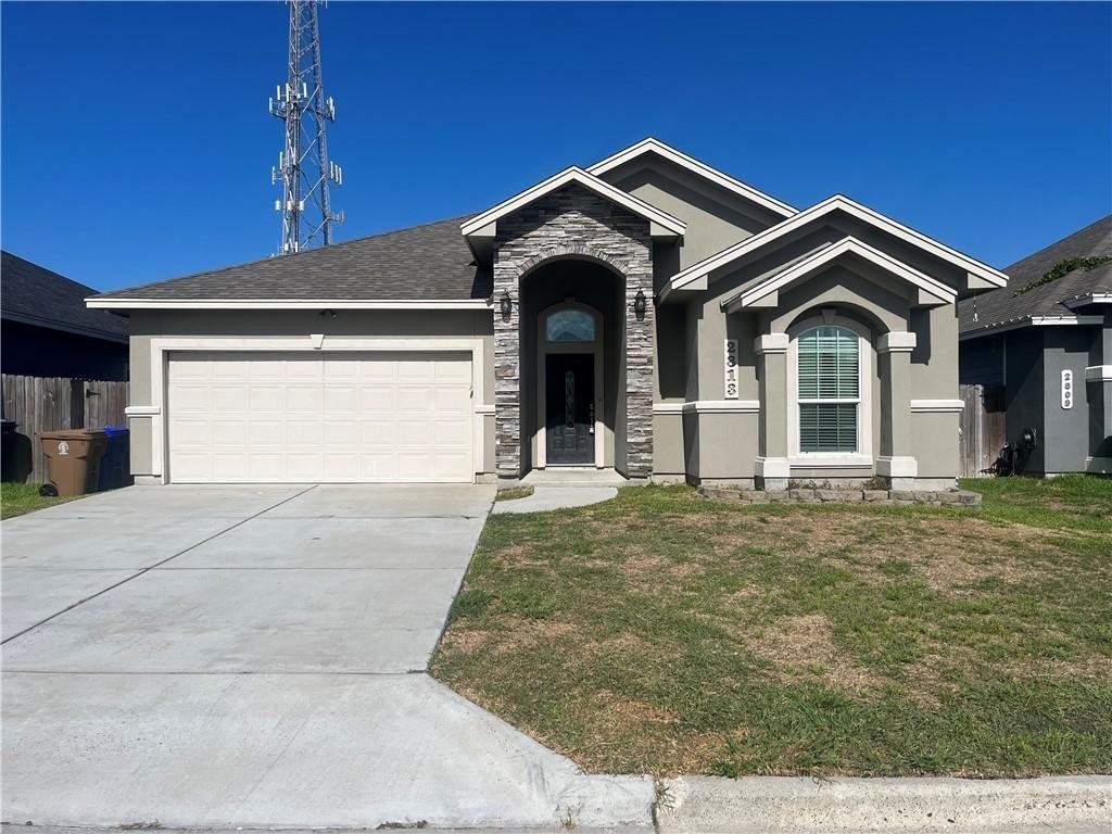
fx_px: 835
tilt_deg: +0.9
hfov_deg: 67.3
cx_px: 556
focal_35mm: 26
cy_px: 417
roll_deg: +0.5
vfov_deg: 53.1
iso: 50
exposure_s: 1/8403
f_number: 1.6
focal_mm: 5.1
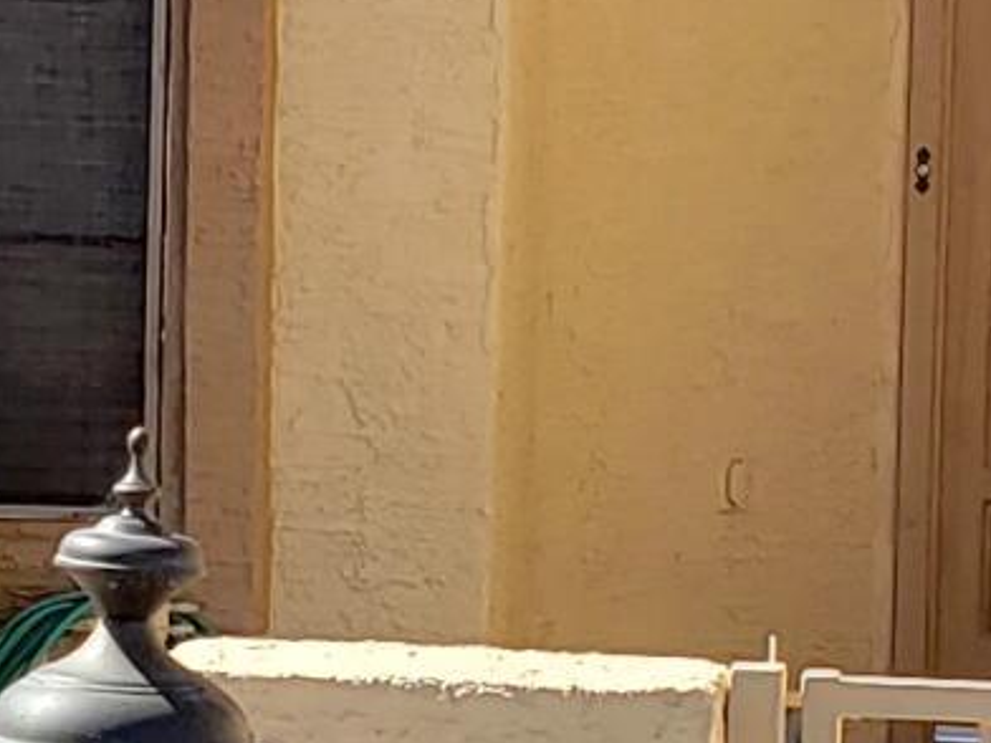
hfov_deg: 9.9
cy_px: 561
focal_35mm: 199
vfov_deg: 7.5
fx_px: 5697
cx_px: 374
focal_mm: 4.3
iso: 50
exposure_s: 1/922
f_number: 2.4
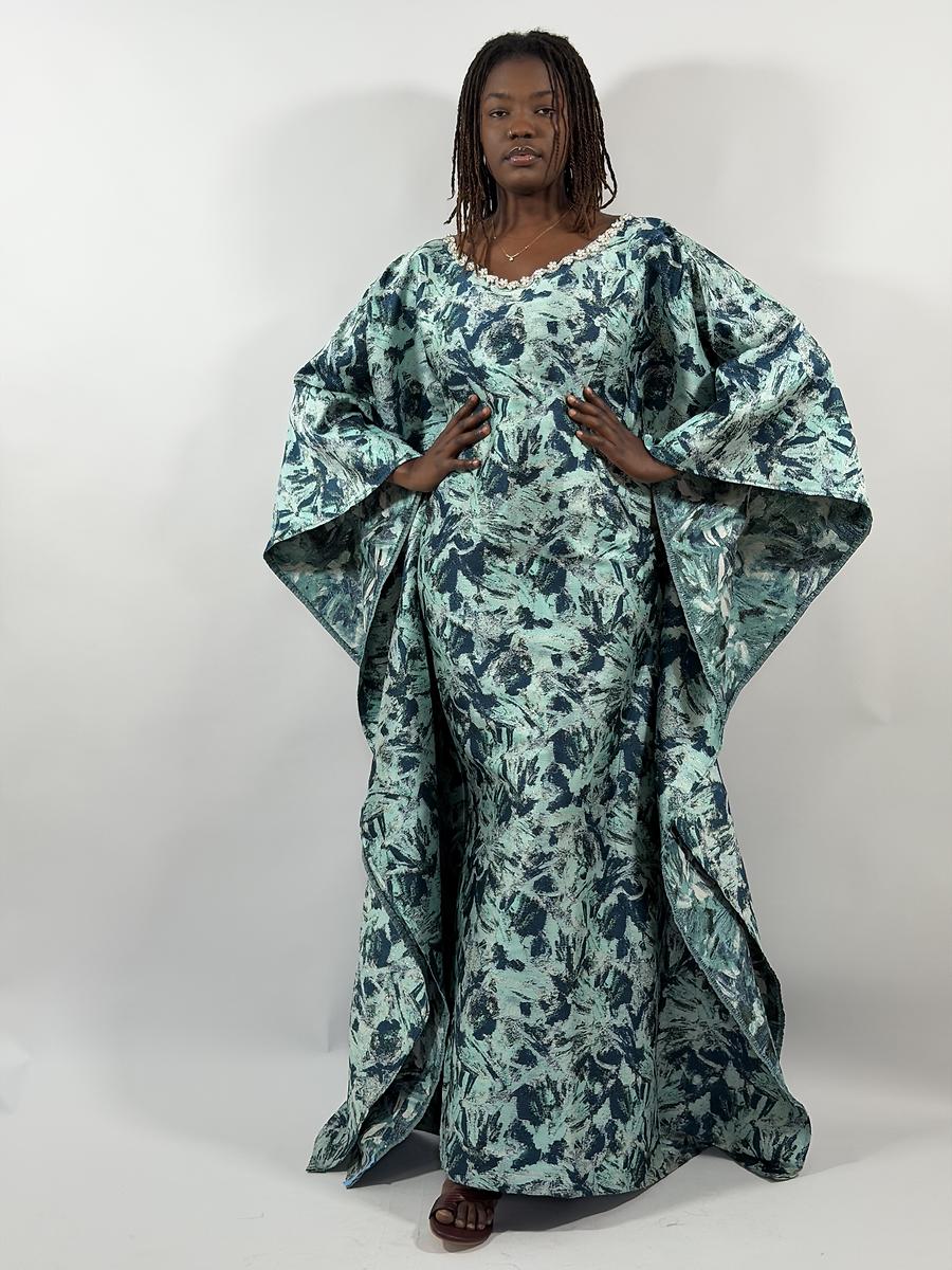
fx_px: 1760
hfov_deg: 30.3
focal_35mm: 48
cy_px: 635
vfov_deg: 39.7
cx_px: 476
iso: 64
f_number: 1.78
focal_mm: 6.76
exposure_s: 1/100
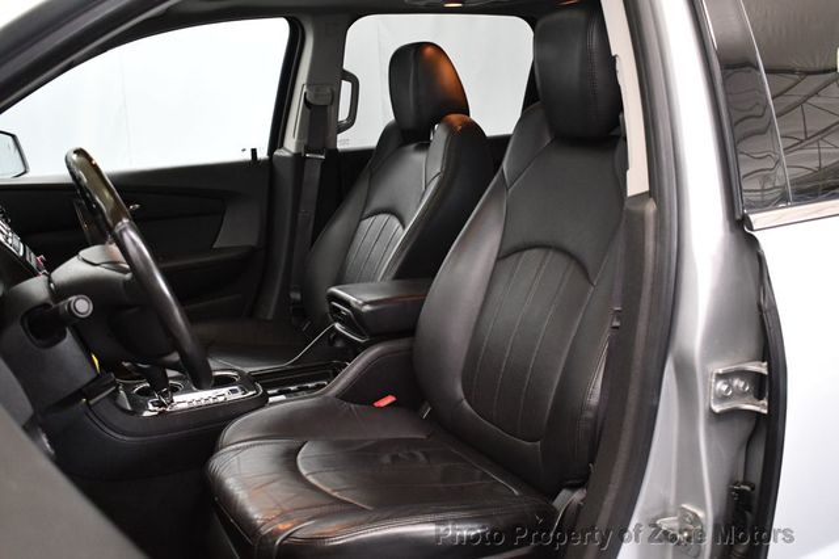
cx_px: 420
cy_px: 280
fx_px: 792
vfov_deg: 38.8
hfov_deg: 55.8
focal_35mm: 34
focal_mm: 23
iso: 3200
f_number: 3.8
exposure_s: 1/100
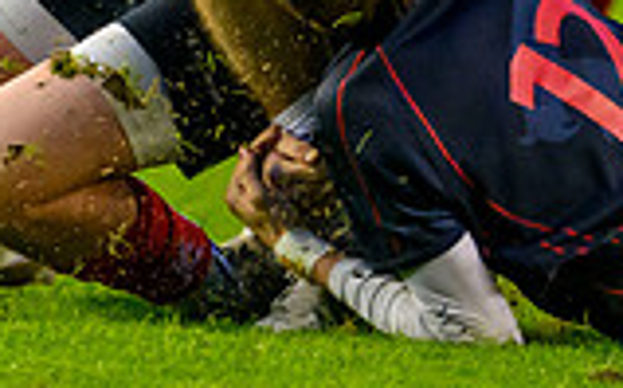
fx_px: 44200
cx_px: 252
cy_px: -390
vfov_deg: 0.5
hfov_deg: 0.8
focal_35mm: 2606
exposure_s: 1/1000
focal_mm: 560
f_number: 4
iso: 8000
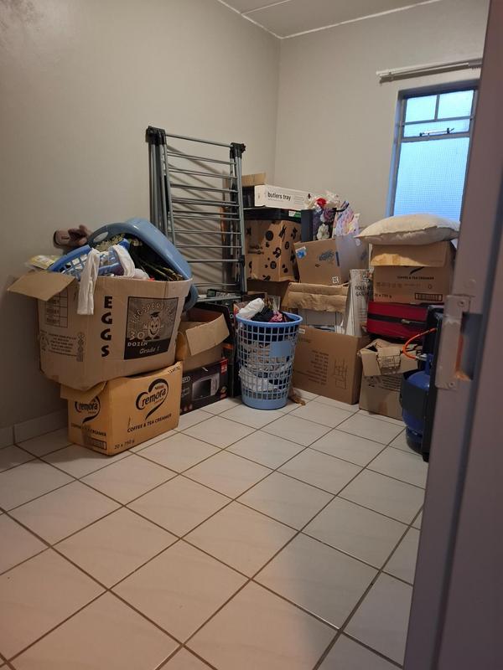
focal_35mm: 23
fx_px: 446
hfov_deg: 58.9
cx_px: 252
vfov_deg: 73.9
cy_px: 335
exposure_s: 1/25
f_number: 1.8
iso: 400
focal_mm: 5.54
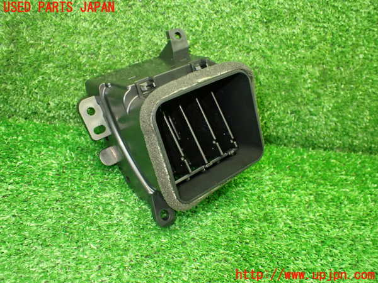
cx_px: 189
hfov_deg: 60.0
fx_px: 328
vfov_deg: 46.8
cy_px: 142
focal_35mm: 30
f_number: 2.3
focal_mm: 5.4
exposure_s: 1/60
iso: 800
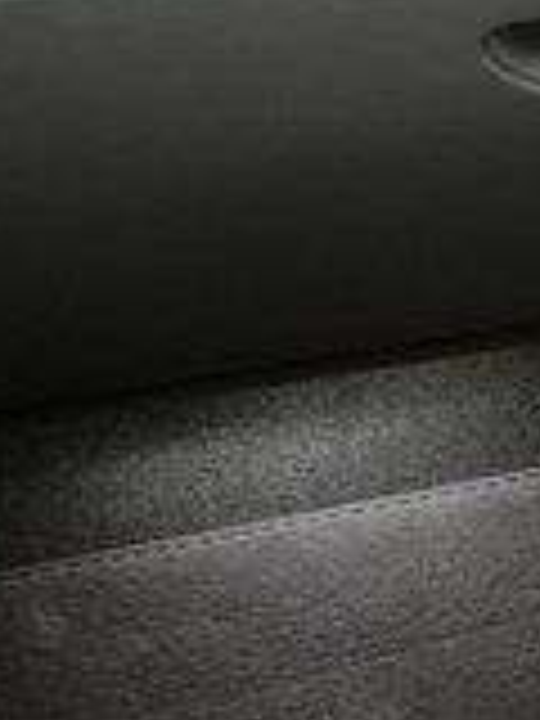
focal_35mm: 203
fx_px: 4222
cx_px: 2241
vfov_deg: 9.7
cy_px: 32
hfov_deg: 6.0
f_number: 10
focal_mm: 22
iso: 200
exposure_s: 3
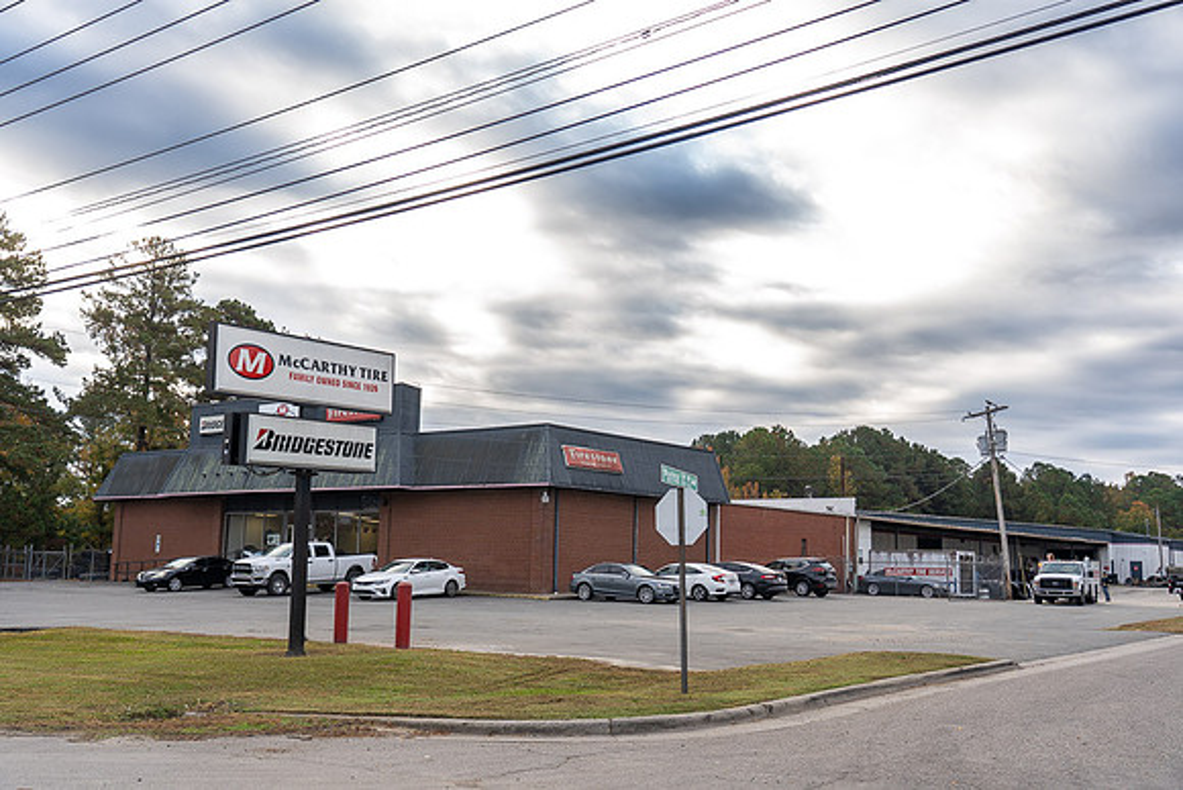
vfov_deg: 38.9
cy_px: 395
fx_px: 1117
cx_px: 592
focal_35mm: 34
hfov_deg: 55.8
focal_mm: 34
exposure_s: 1/320
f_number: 4
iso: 250
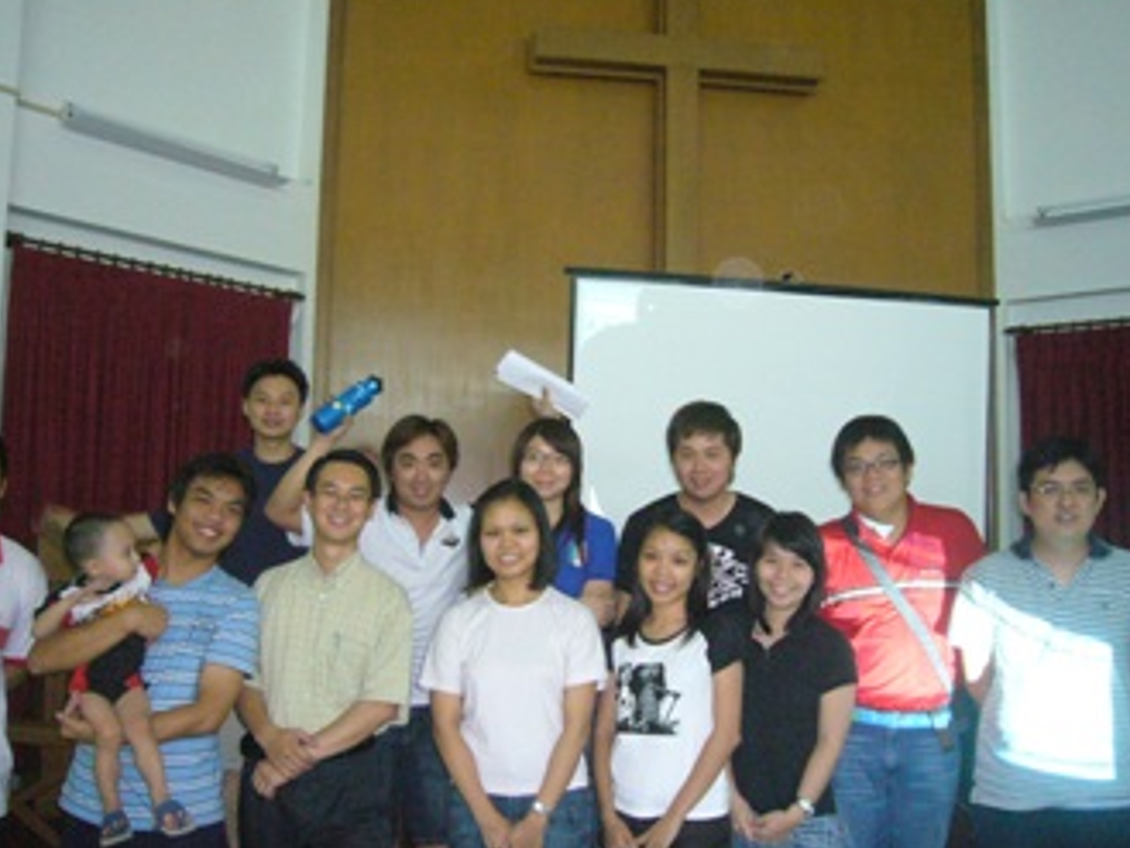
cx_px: 515
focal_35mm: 34
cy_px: 415
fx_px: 1110
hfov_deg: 53.9
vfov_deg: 41.8
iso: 400
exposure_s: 1/40
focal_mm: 4.6
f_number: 2.8
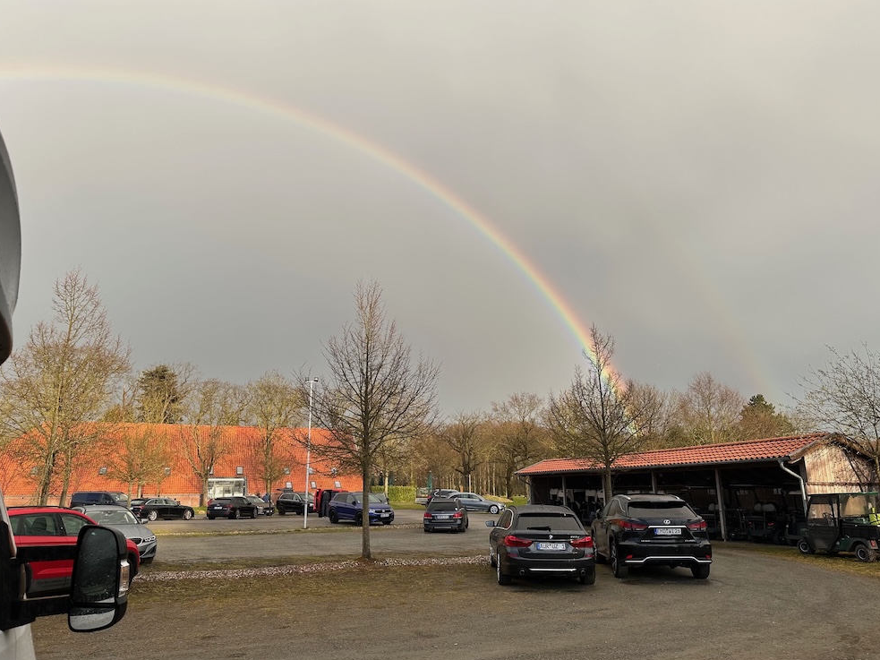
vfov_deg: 54.9
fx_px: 635
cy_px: 335
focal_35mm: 25
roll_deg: +0.6
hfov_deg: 69.4
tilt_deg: +13.4
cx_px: 431
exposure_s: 1/2809
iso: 80
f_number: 1.78
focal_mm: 6.86
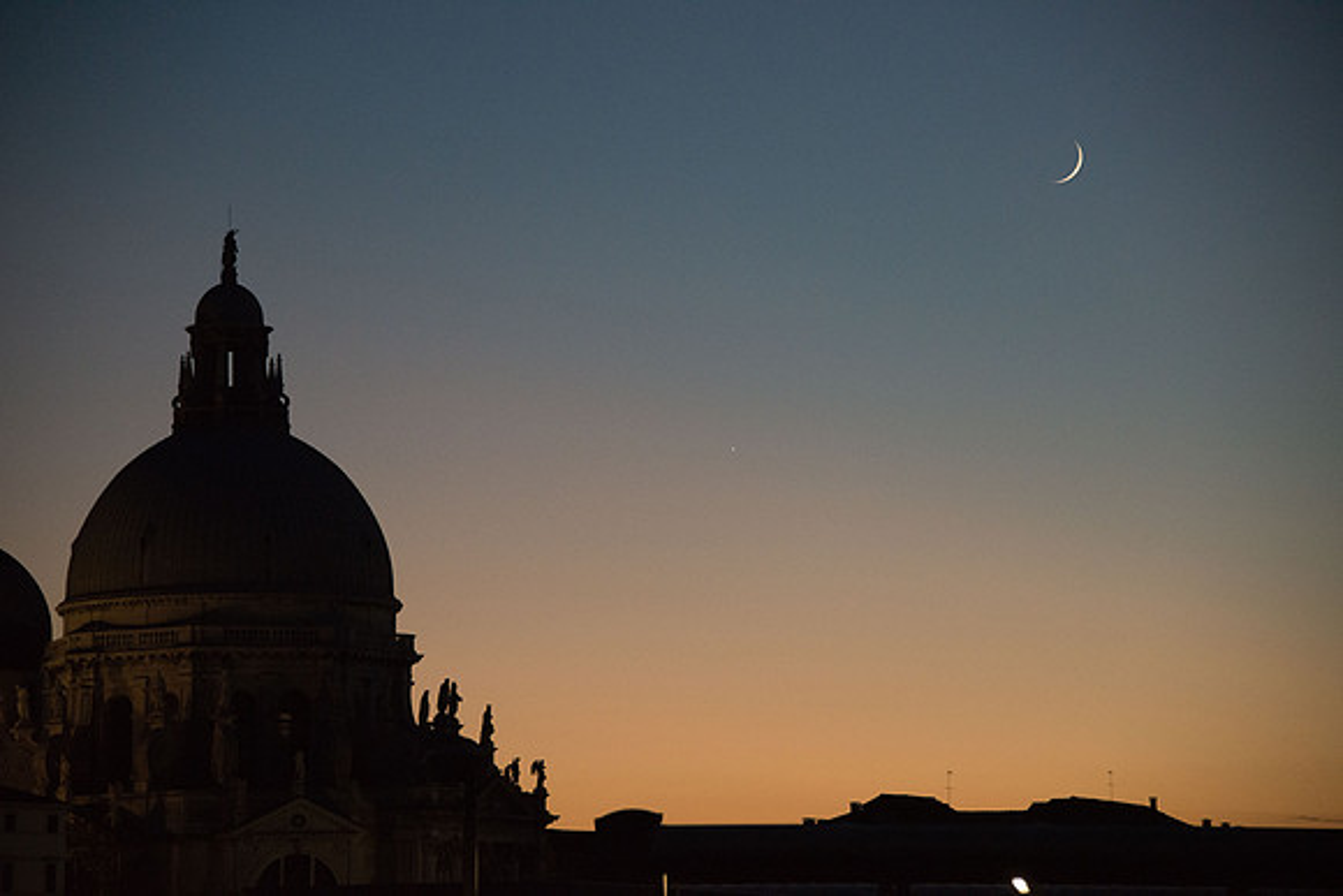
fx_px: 5597
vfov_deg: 9.2
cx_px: 672
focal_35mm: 150
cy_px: 448
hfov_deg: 13.7
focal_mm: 150
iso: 5000
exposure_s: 1/320
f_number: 5.6
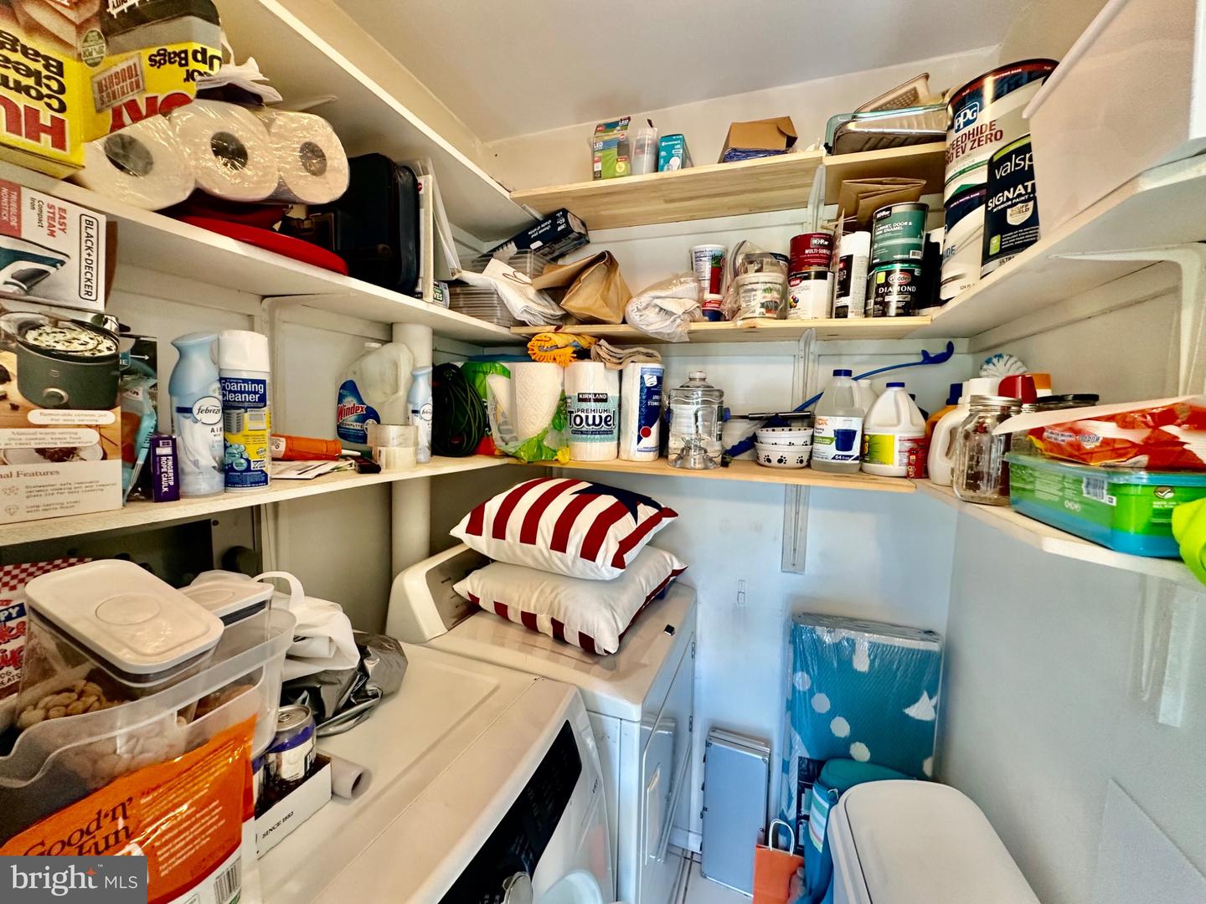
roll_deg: -1.5
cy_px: 452
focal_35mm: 14
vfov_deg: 85.7
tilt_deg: -4.8
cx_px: 603
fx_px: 488
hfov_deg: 102.1
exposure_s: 1/60
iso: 160
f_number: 2.2
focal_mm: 2.22
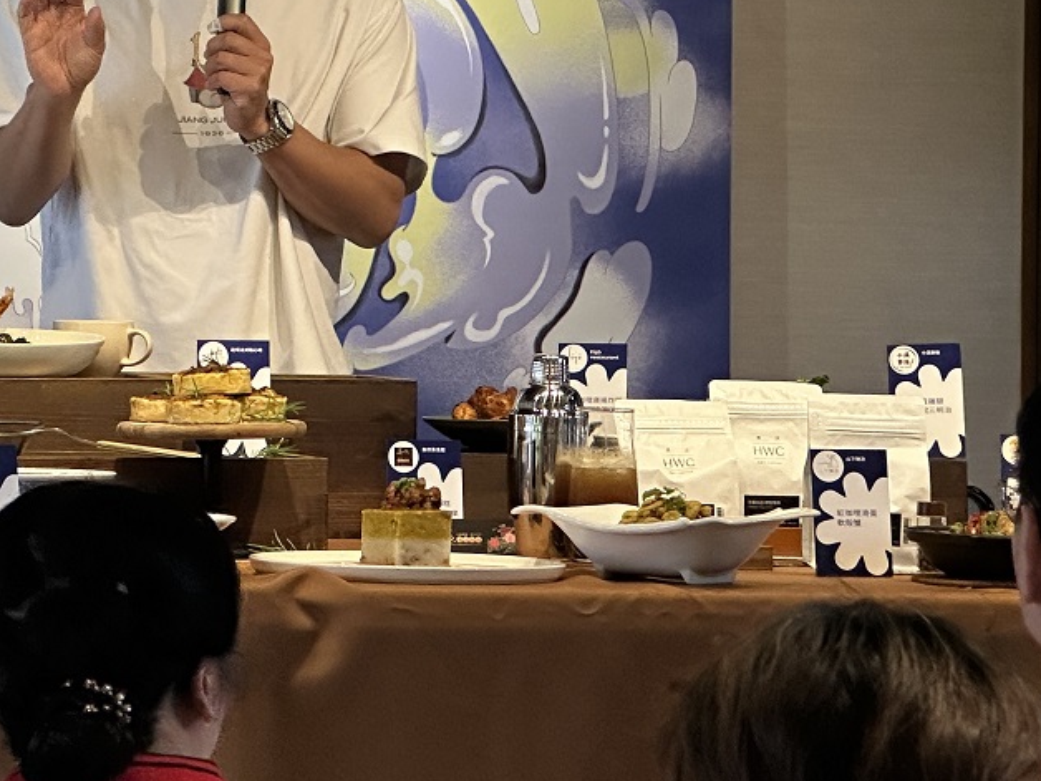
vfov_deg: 8.0
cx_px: -58
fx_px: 5533
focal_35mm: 184
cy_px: 89
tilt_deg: +1.8
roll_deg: -0.6
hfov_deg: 10.6
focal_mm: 9
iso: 160
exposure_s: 1/120
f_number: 2.8
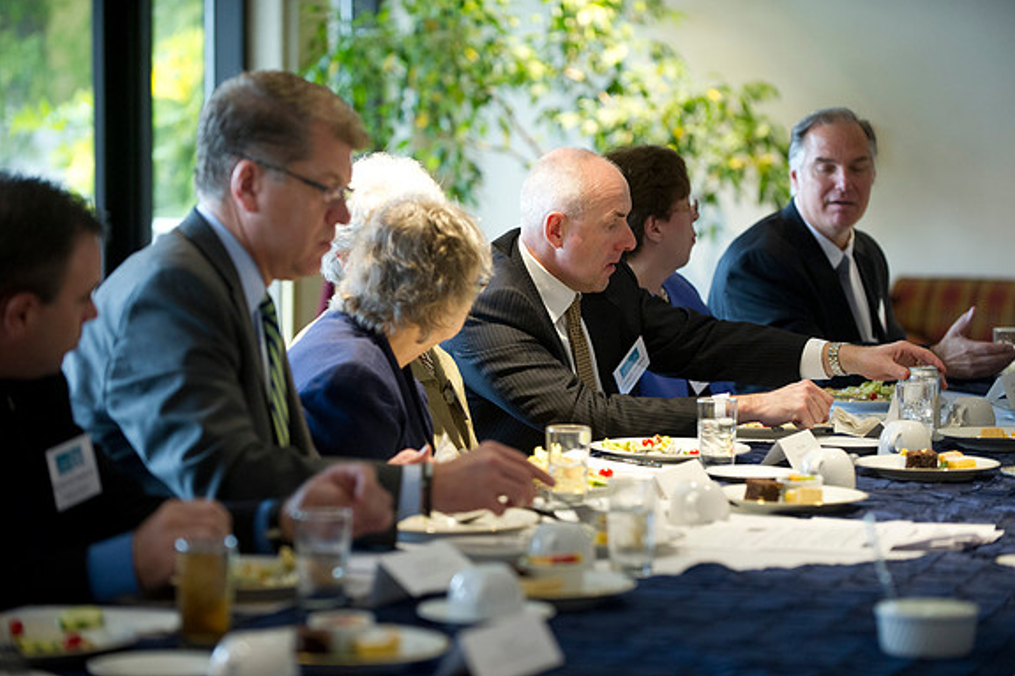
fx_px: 3410
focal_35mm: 121
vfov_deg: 11.3
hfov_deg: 16.9
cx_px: 510
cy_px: 337
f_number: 2.8
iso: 2500
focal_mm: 120
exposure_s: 1/80
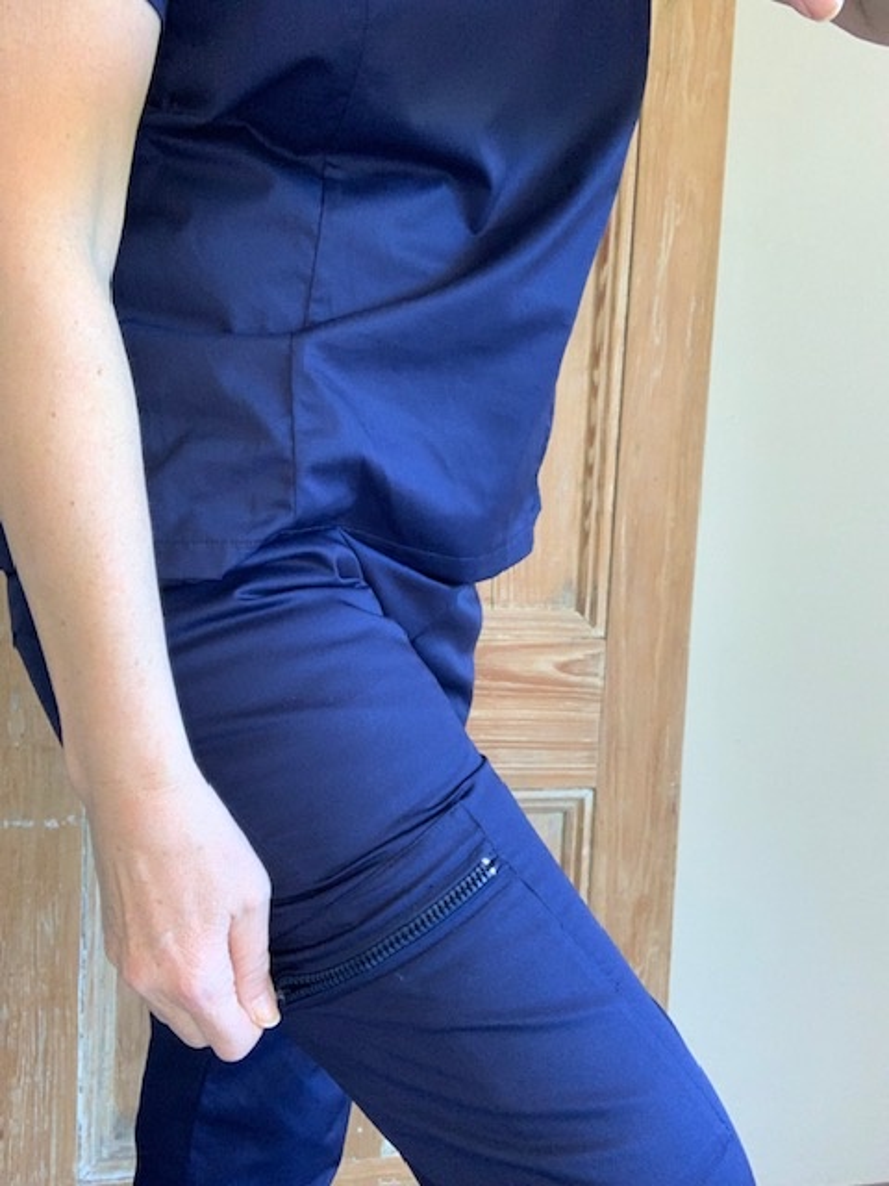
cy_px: 593
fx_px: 1096
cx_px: 444
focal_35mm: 32
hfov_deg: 44.2
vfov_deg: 56.8
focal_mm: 2.87
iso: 320
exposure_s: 1/40
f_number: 2.2
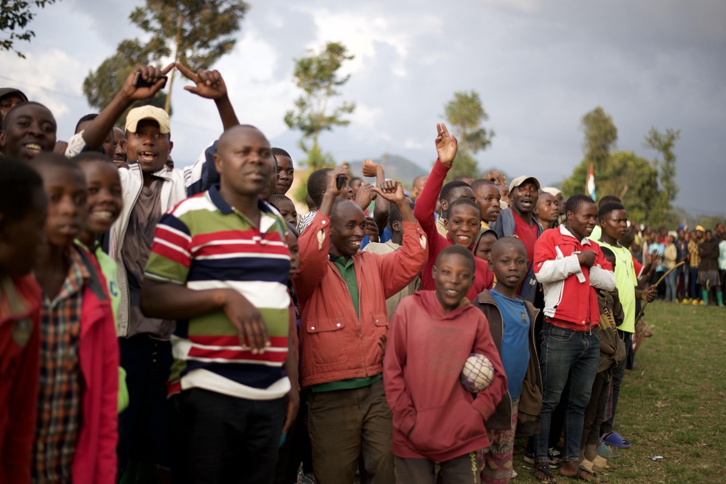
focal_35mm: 50
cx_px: 363
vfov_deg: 27.0
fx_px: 1008
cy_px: 242
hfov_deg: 39.6
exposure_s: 1/2500
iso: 560
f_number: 1.8
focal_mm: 50
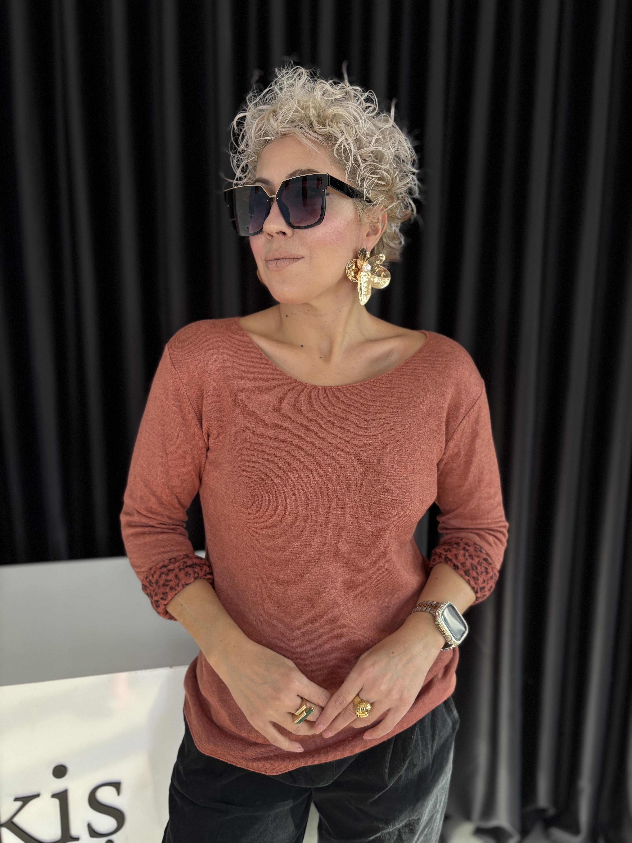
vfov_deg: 67.3
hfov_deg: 53.1
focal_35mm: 26
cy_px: 422
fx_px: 633
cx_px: 316
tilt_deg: -8.4
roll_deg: -0.4
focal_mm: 5.96
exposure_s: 1/60
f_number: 1.6
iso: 160
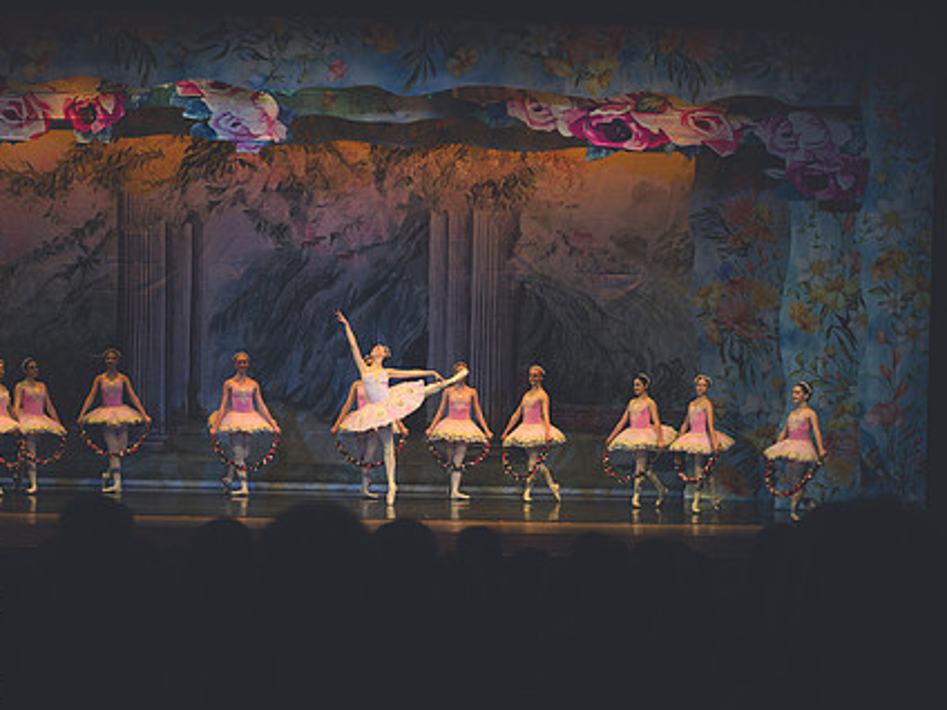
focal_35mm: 92
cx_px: 400
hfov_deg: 21.3
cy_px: 390
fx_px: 2517
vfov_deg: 16.1
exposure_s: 1/500
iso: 800
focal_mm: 70
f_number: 2.8
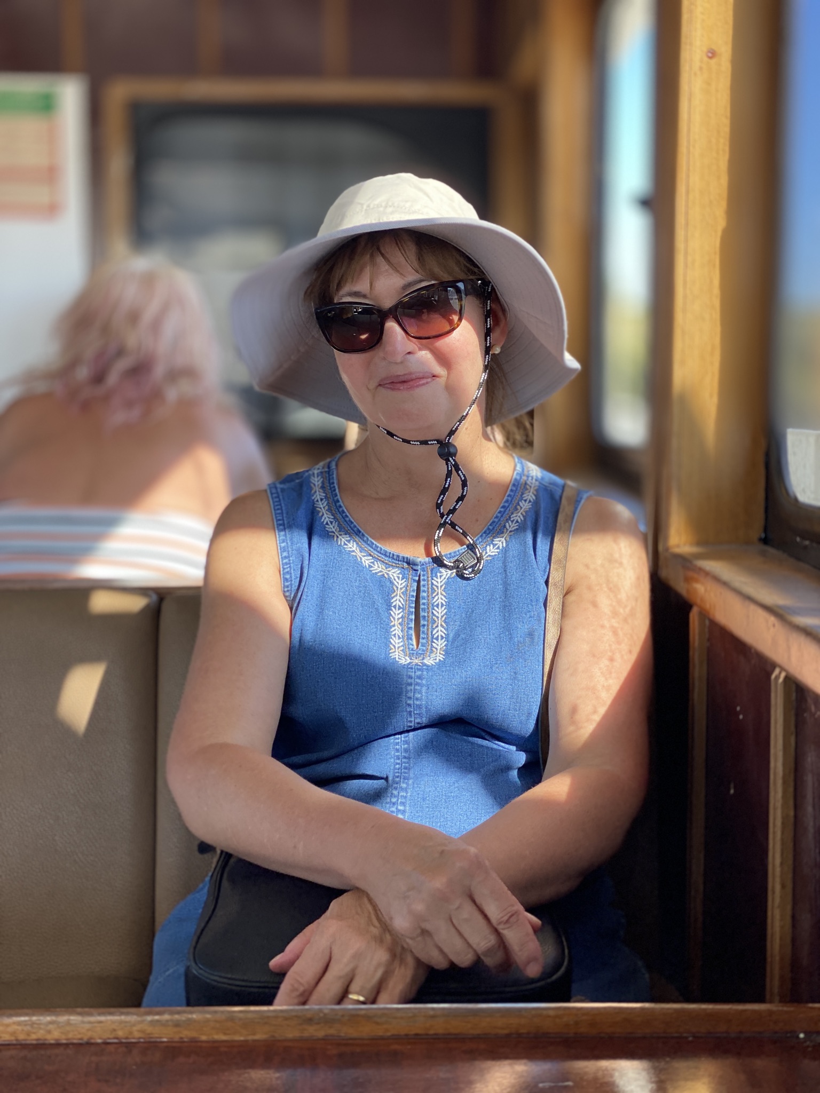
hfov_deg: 28.0
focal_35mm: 52
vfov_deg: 36.8
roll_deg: -1.5
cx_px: 410
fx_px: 1642
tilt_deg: -5.1
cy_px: 546
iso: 20
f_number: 2
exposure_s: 1/122
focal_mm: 6
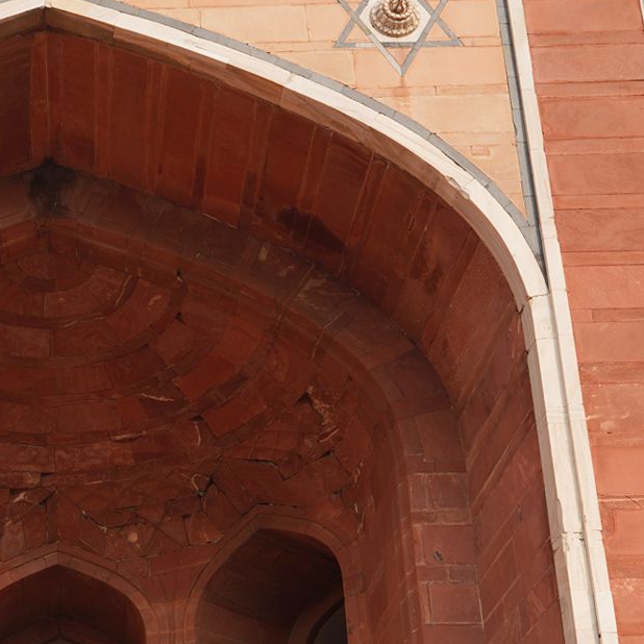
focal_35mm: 66
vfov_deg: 24.8
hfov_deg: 25.2
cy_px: 659
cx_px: 49
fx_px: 1389
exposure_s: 1/100
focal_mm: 24
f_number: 11
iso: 100
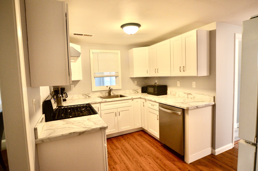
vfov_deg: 67.1
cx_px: 129
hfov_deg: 90.1
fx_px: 129
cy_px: 86
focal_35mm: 18
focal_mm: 12
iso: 800
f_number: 4.5
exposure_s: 1/40
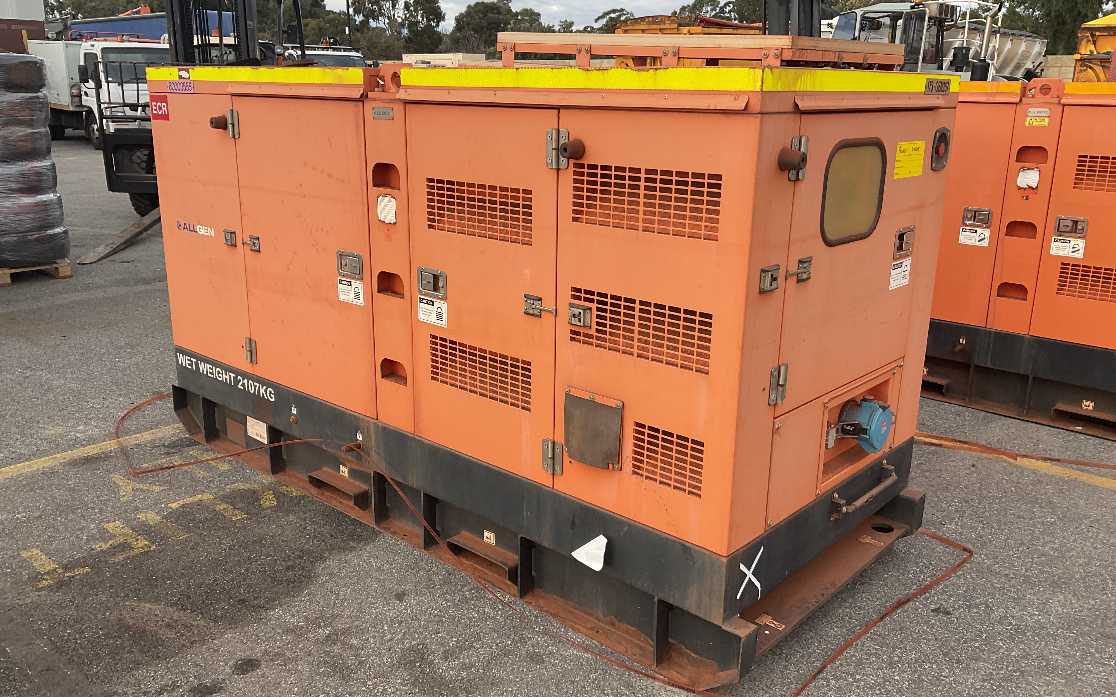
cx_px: 554
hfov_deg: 61.2
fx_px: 943
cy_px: 352
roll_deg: +0.5
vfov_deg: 40.6
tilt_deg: -12.0
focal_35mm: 31
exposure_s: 1/344
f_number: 1.8
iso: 16
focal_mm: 3
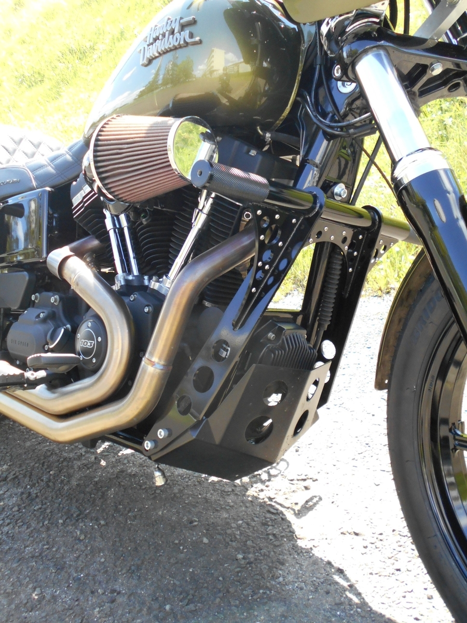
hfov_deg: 41.8
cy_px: 312
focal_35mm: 34
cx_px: 234
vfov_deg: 54.0
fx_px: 612
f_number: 3.6
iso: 220
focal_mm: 5.8
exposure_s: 1/250
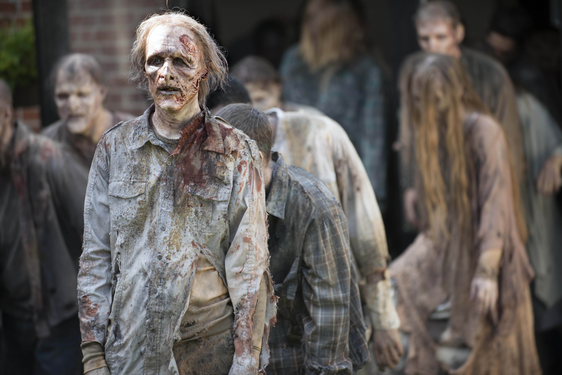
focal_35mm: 180
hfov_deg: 11.4
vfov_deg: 7.6
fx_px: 2811
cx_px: 281
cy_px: 188
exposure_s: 1/800
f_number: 2.8
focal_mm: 180
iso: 400
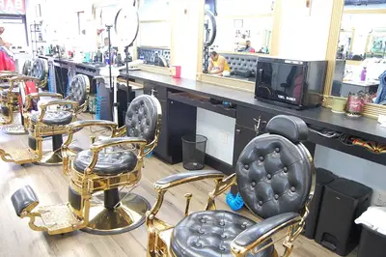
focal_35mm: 27
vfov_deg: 47.9
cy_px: 128
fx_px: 289
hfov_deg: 67.4
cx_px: 193
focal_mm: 18
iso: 800
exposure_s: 1/30
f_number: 3.5
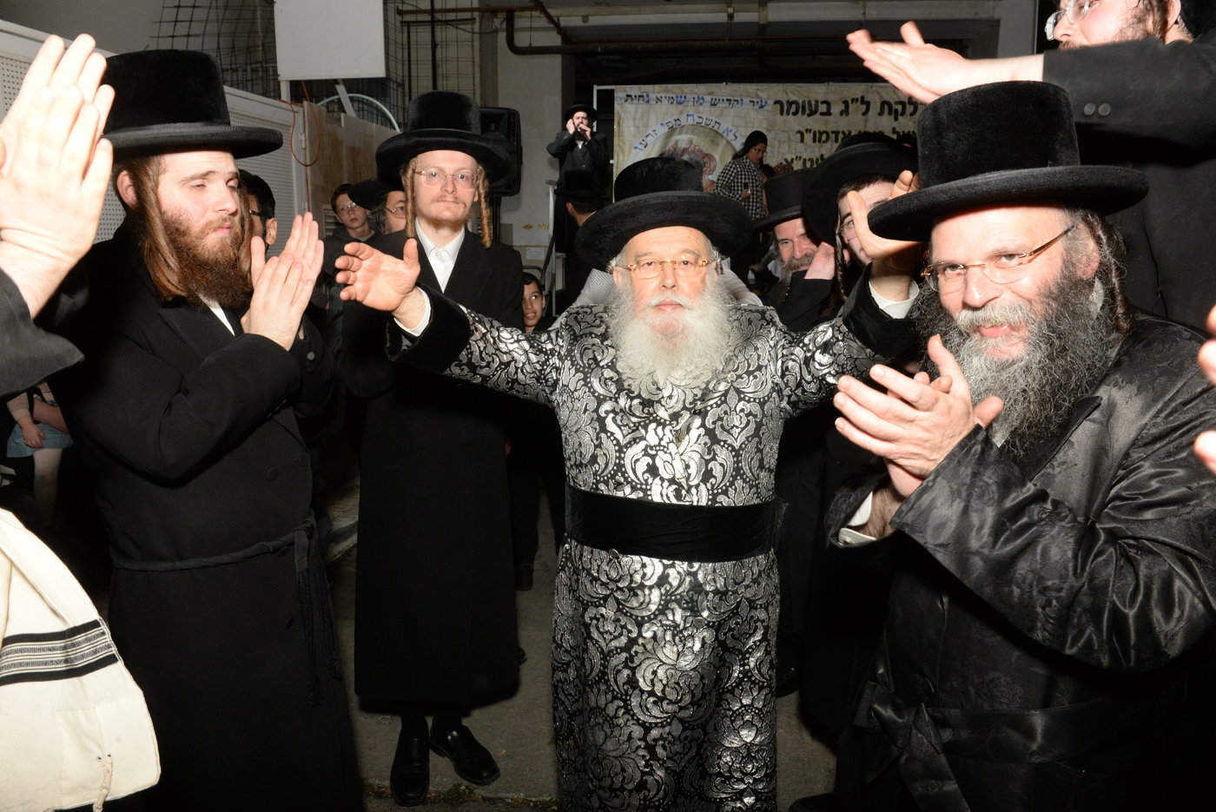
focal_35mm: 24
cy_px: 406
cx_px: 608
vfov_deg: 53.2
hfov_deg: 73.7
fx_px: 811
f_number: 11
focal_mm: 24
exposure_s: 1/200
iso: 2500
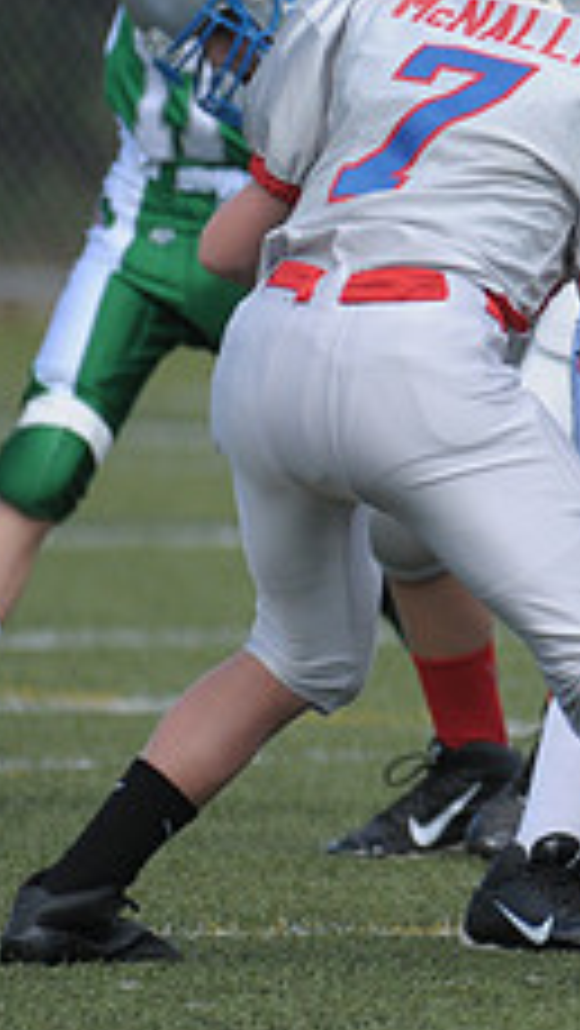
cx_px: 1200
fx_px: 30424
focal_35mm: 1114
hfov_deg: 1.1
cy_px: 421
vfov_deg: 1.9
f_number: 4
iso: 500
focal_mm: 280
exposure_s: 1/2500
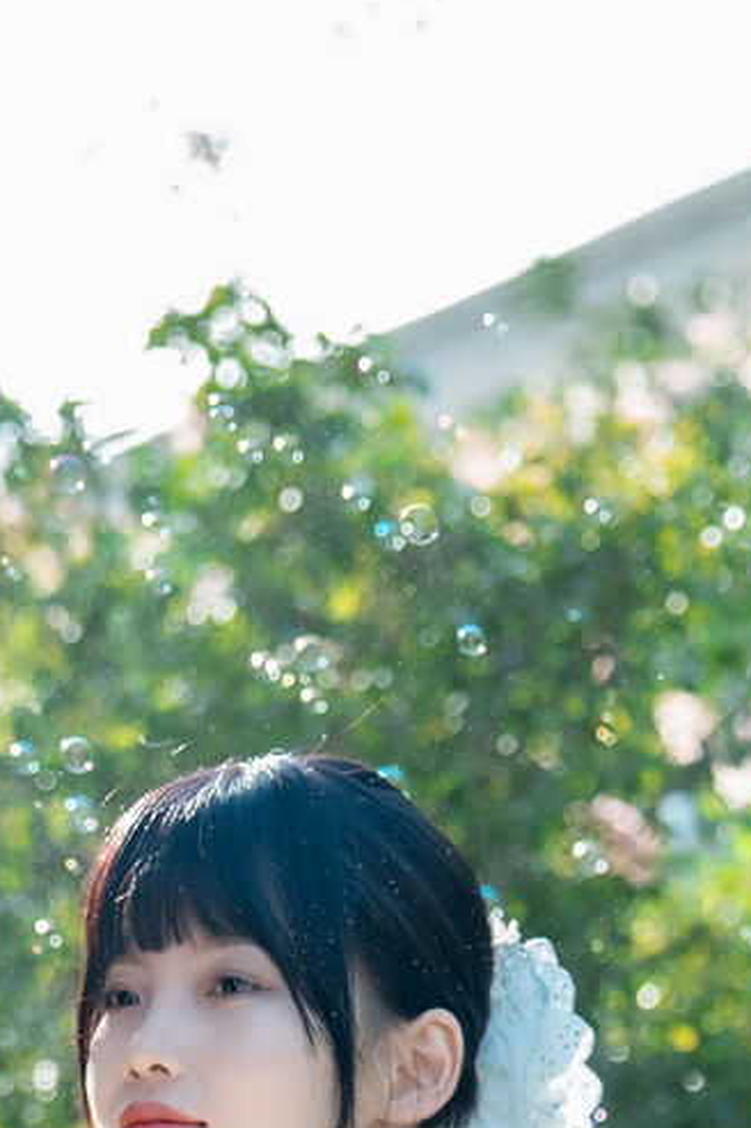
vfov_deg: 11.1
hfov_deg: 7.6
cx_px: 32
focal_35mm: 179
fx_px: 5609
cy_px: 1622
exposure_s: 1/320
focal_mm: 48
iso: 200
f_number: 2.8
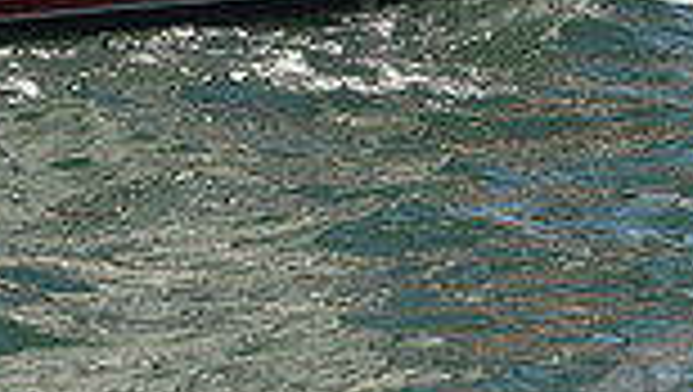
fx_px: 5077
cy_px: -223
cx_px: 122
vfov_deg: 4.4
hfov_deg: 7.8
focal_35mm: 276
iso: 250
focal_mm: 70
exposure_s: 1/800
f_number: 6.3
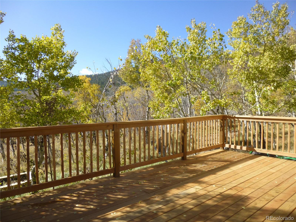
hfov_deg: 69.4
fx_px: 214
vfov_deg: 54.9
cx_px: 148
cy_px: 111
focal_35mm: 25
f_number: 3.1
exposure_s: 1/640
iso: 100
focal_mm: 4.5
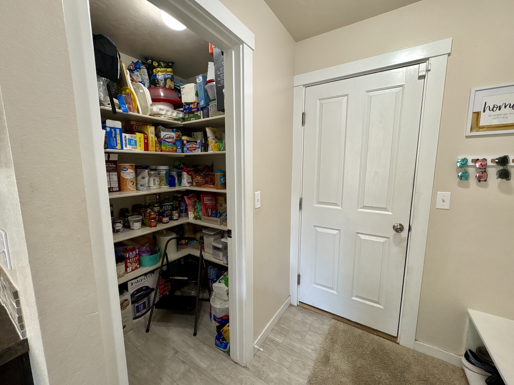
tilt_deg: -7.4
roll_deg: +0.1
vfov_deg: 85.7
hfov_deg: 102.1
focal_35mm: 14
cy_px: 192
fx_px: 208
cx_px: 257
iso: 200
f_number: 2.2
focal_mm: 2.22
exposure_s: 1/60
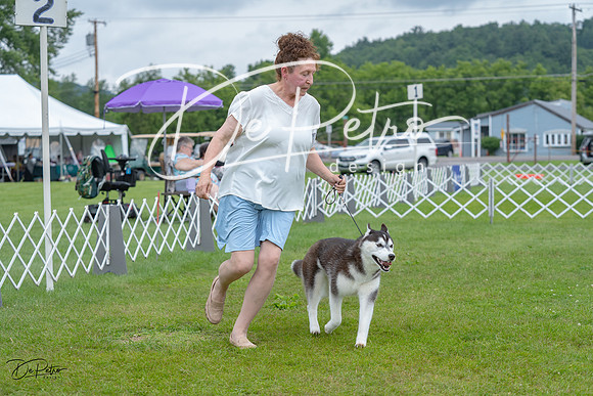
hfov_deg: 25.7
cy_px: 198
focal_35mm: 79
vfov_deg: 17.3
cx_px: 296
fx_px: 1302
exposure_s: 1/1000
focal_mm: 79
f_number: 4.5
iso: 400
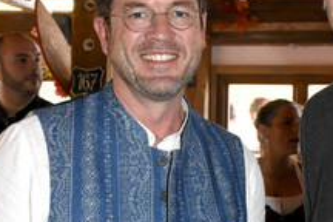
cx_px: 301
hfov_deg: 26.1
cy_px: 102
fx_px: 694
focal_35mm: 75
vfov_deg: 18.2
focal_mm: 24
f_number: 6.3
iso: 3200
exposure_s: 1/160
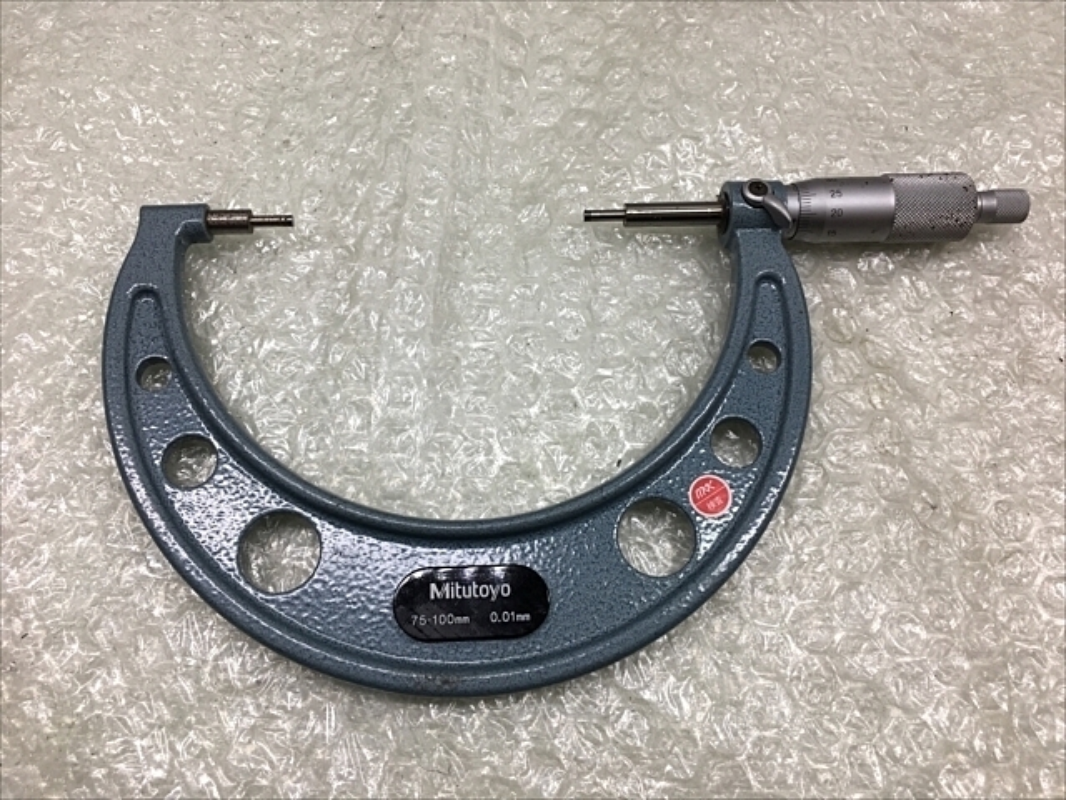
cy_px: 400
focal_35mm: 29
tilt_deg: -69.5
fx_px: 893
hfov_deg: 61.7
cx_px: 533
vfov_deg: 48.2
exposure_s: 1/120
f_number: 2.2
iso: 25
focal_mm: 4.15
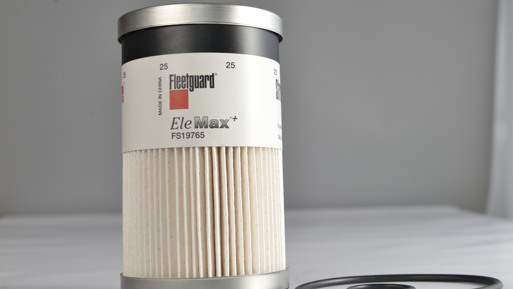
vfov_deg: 20.0
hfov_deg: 34.8
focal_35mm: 60
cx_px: 289
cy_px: 142
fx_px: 816
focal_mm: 50
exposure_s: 1/80
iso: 160
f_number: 7.1
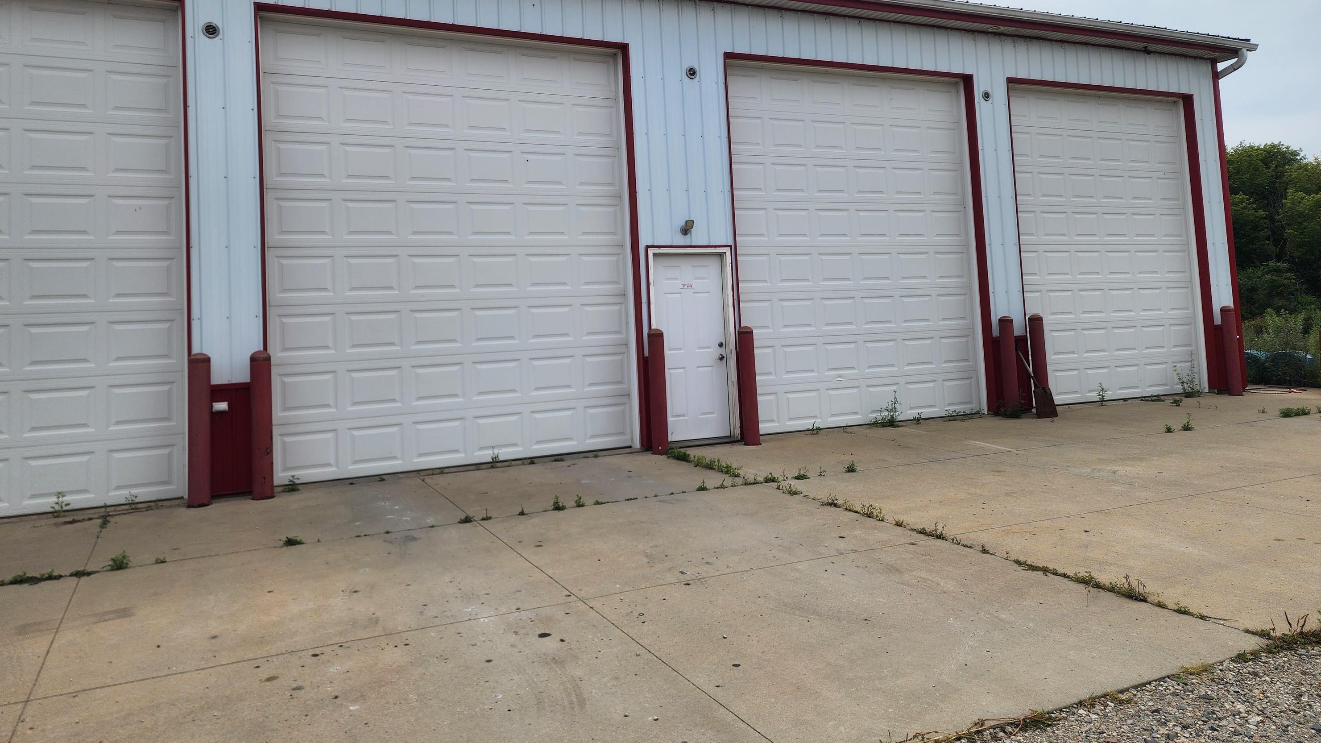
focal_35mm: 26
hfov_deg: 71.9
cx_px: 639
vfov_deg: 43.9
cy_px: 265
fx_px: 911
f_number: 1.8
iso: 12
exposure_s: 1/1859
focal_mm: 6.4
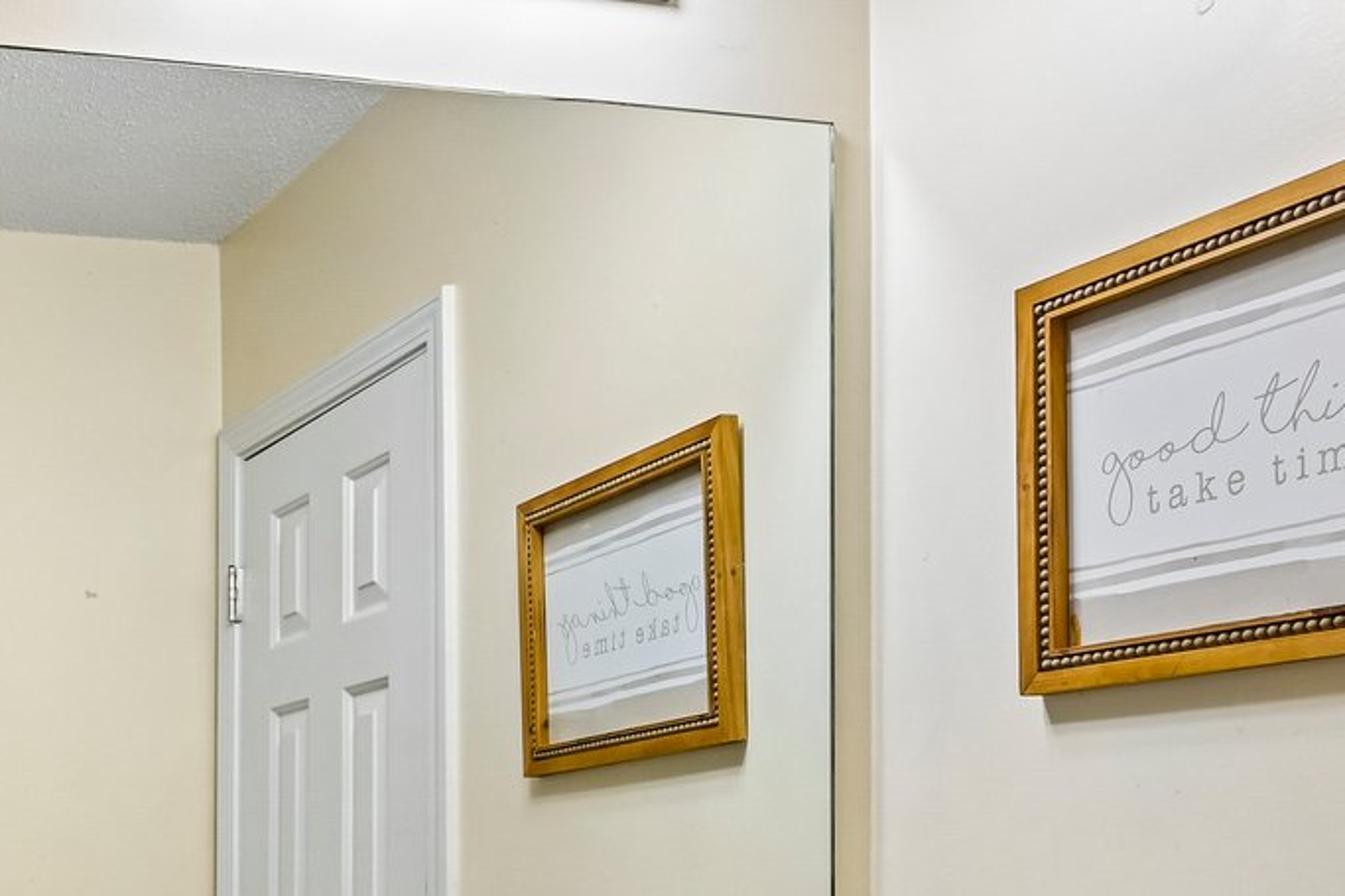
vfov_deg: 25.8
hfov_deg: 33.9
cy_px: 903
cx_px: -183
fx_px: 1849
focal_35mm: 50
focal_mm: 16.5
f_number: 8
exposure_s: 1/50
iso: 400
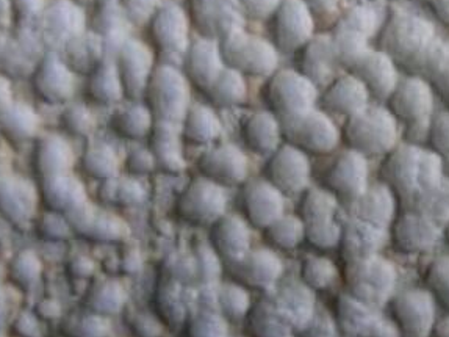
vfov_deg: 12.0
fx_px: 1582
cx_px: 576
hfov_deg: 15.4
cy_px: 13
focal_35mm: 122
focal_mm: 7.4
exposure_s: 1/30
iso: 125
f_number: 2.8
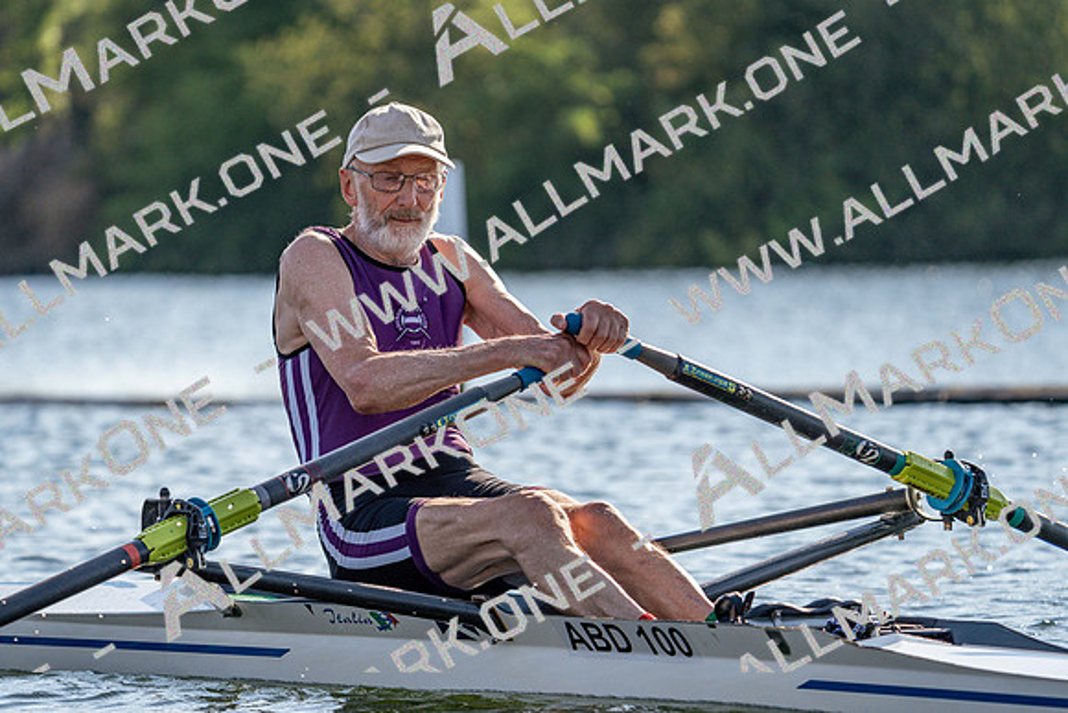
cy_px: 356
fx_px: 7952
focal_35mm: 268
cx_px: 534
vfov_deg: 5.1
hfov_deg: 7.7
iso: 250
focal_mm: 268
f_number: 5.6
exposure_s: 1/1600
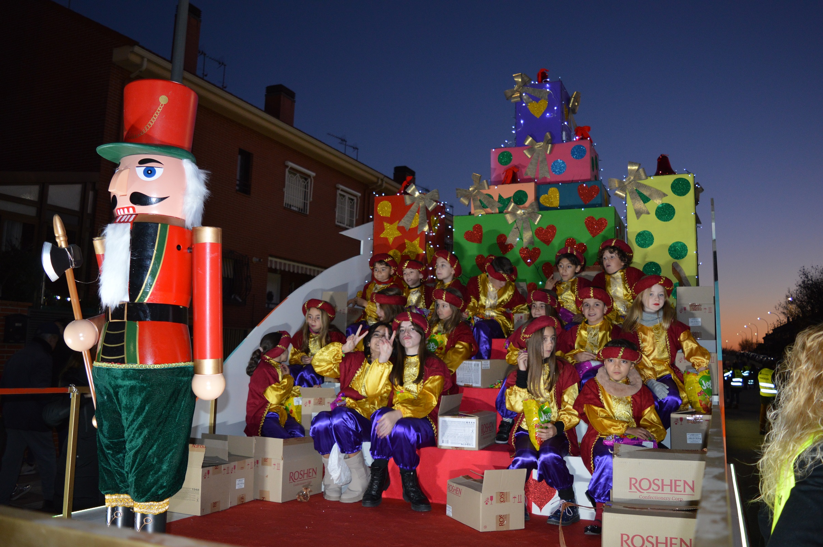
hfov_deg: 62.0
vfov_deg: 43.5
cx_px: 412
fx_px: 685
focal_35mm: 30
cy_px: 274
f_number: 3.5
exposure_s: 1/60
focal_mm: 20
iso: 640
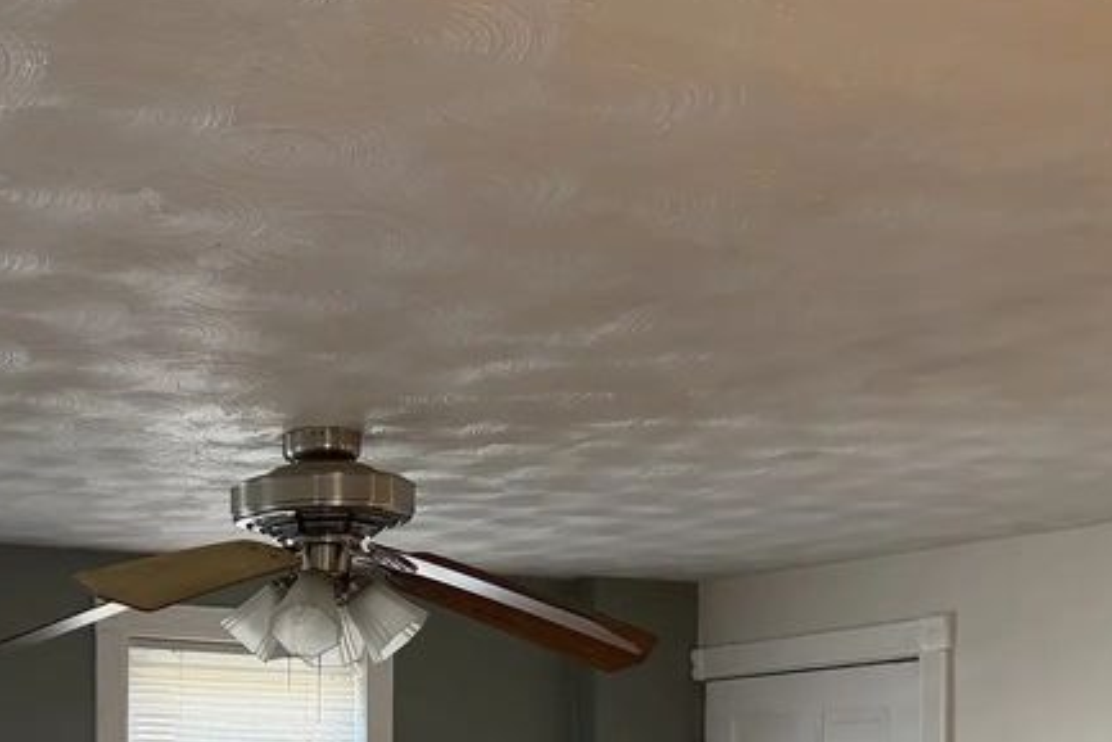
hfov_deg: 32.4
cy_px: 804
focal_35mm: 59
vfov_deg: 21.9
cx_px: 139
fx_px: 1823
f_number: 1.78
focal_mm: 6.76
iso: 200
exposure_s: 1/159
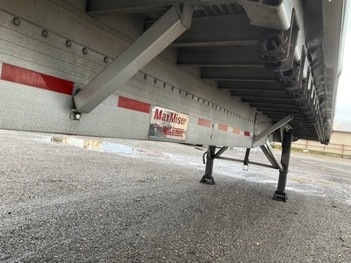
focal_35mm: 29
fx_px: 294
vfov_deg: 48.2
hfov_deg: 61.7
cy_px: 132
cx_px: 176
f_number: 1.8
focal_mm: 3
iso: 20
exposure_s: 1/122
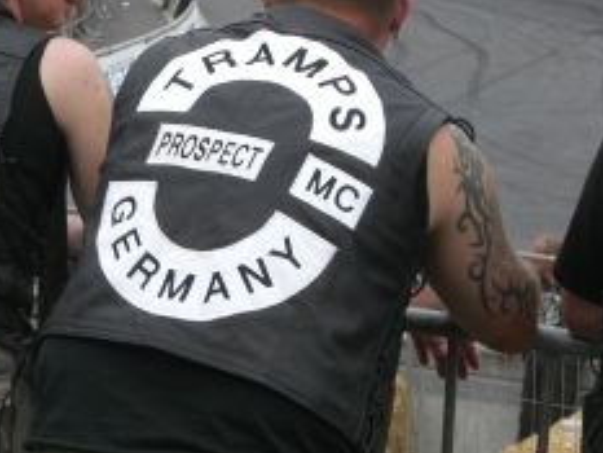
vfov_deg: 10.3
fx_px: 2510
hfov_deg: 13.6
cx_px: 141
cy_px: 162
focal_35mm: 144
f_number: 4.1
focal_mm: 12.8
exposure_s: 1/100
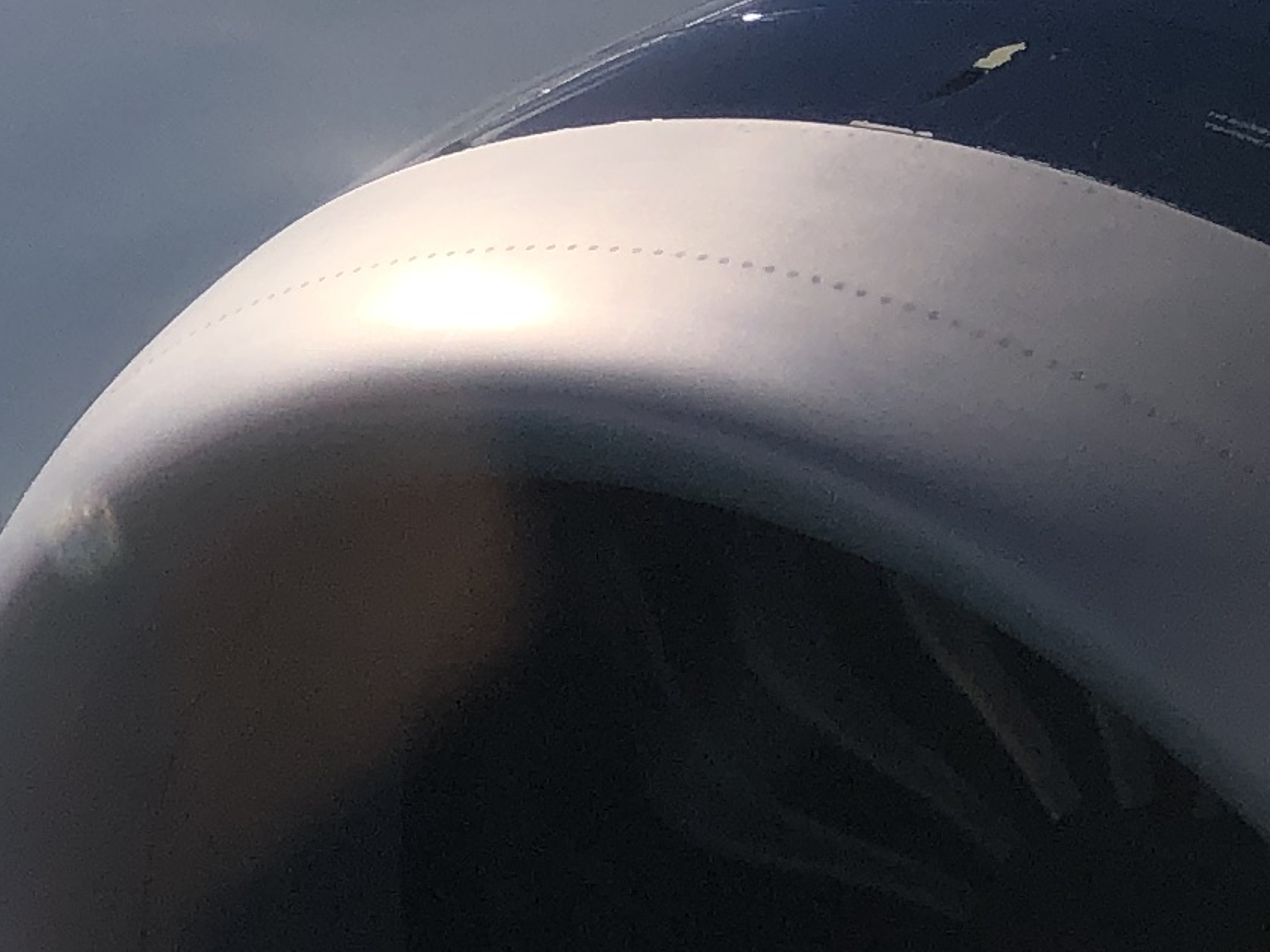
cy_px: 390
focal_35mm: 134
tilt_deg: -11.9
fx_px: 4916
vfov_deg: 11.1
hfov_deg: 13.2
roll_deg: +9.9
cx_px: -1082
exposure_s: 1/4000
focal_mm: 3.99
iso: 25
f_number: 1.8
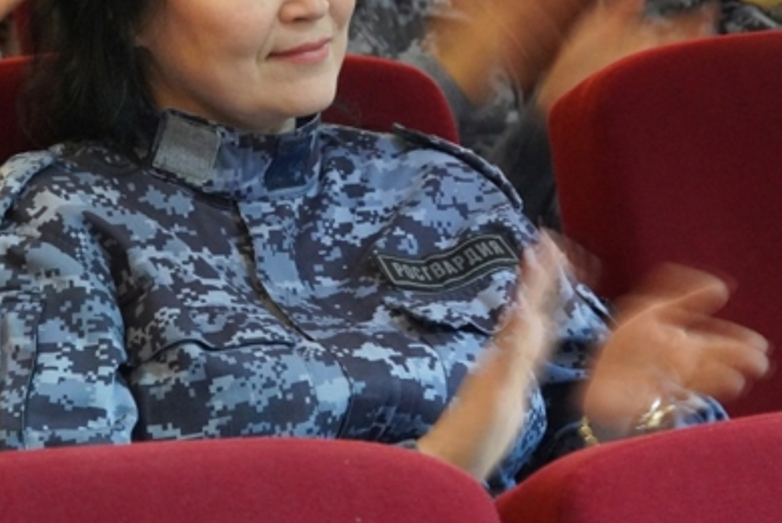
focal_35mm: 236
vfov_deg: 5.8
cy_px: 46
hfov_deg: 8.7
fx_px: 5132
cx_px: 304
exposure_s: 1/8
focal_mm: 82
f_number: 5.6
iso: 6400
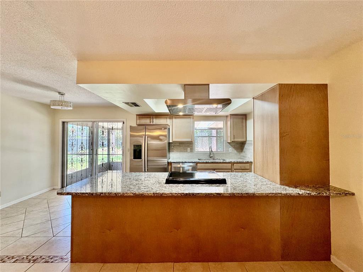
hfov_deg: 102.1
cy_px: 136
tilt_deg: +0.9
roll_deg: +0.3
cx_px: 182
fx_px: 147
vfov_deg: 85.7
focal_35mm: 14
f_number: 2.2
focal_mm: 2.22
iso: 250
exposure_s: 1/120
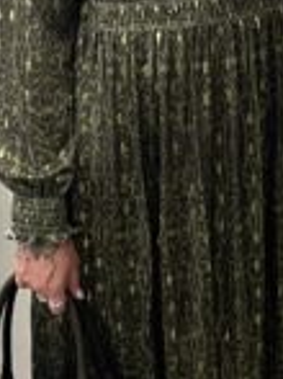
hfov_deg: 21.5
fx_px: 742
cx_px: 178
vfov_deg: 27.8
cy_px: 54
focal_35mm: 68
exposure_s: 1/50
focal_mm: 5.1
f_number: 1.6
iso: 64
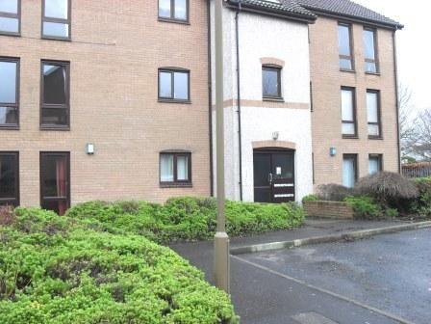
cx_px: 216
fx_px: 436
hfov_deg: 52.6
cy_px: 162
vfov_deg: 40.7
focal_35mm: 35
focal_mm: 6.2
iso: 100
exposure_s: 1/90
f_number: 2.8
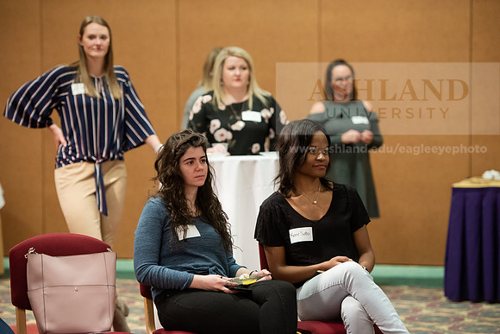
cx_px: 250
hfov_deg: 16.4
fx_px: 1736
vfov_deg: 11.0
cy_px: 167
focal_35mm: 125
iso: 4000
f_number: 3.2
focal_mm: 125
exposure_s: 1/200
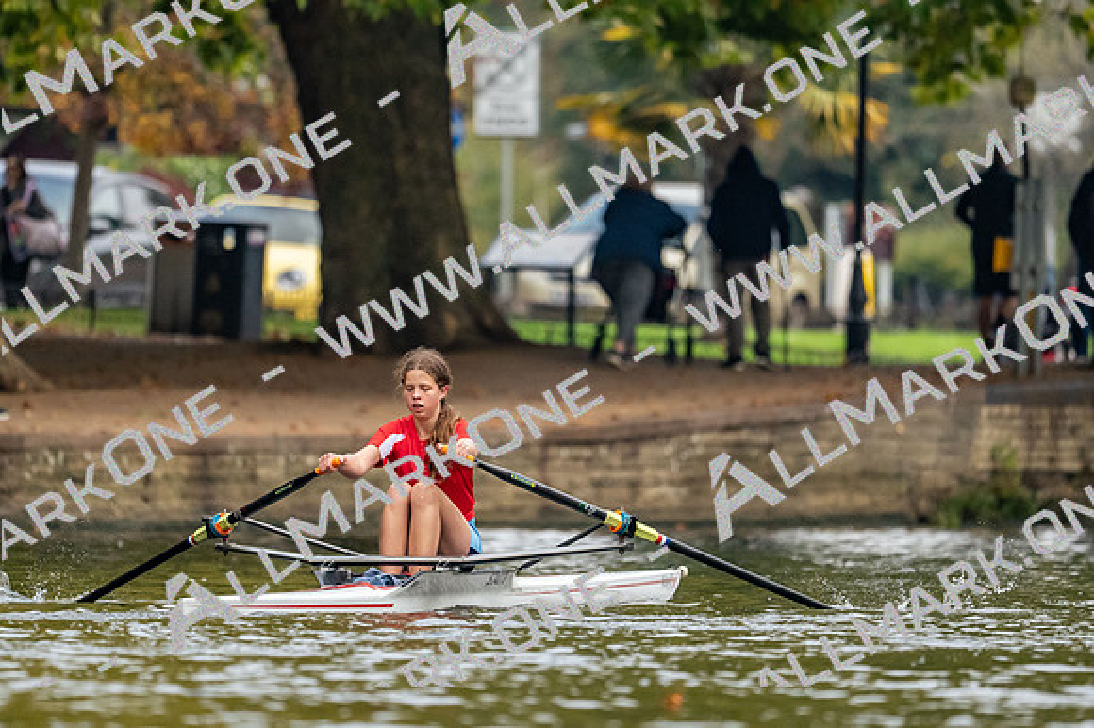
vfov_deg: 2.3
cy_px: 364
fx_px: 18222
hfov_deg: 3.4
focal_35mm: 600
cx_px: 547
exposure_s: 1/2500
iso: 2500
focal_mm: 400
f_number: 4.5
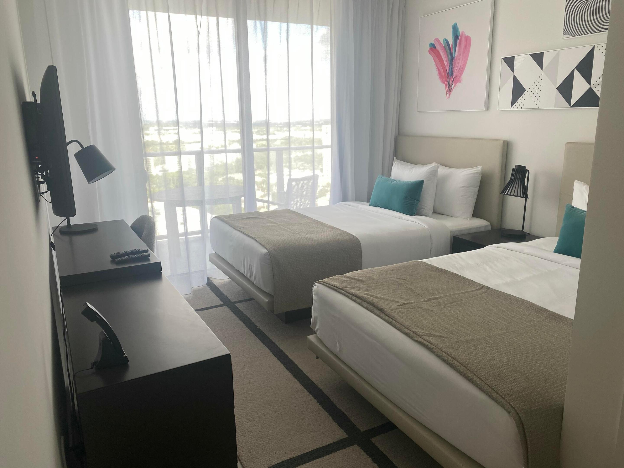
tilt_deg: -13.2
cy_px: 234
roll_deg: +0.1
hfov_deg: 67.3
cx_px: 312
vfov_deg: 53.1
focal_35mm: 26
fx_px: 469
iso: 32
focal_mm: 4.25
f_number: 1.8
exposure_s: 1/124
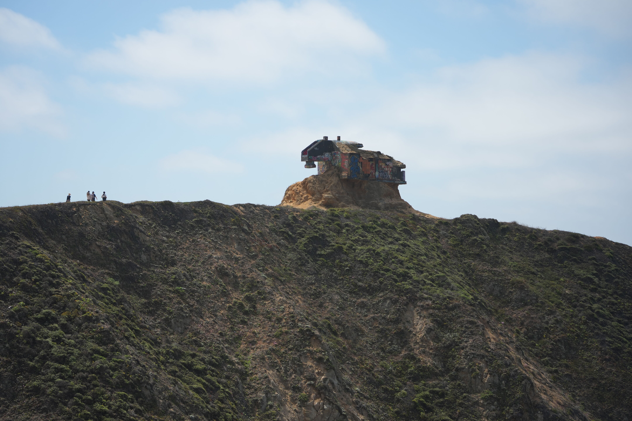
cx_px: 316
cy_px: 210
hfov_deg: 21.0
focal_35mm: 97
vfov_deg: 14.1
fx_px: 1703
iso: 250
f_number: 5.6
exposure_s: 1/1250
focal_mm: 97
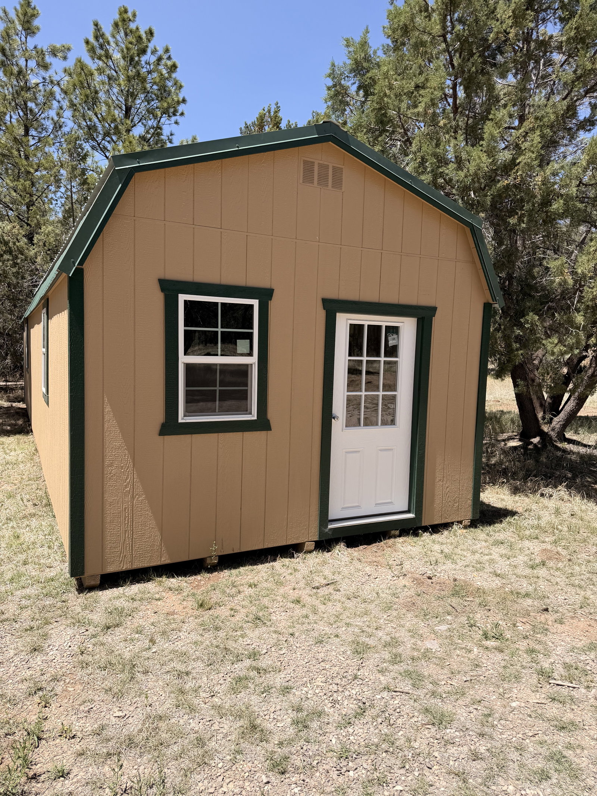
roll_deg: -0.6
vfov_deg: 71.6
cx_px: 298
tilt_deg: -4.4
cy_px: 398
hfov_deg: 56.8
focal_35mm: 24
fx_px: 552
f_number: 1.78
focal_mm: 6.76
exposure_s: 1/3953
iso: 80
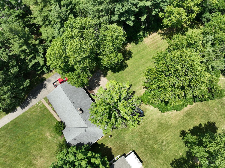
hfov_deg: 71.6
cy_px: 84
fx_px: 156
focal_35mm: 24
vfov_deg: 56.8
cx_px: 112
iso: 100
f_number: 2.8
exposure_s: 1/1250
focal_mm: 12.29
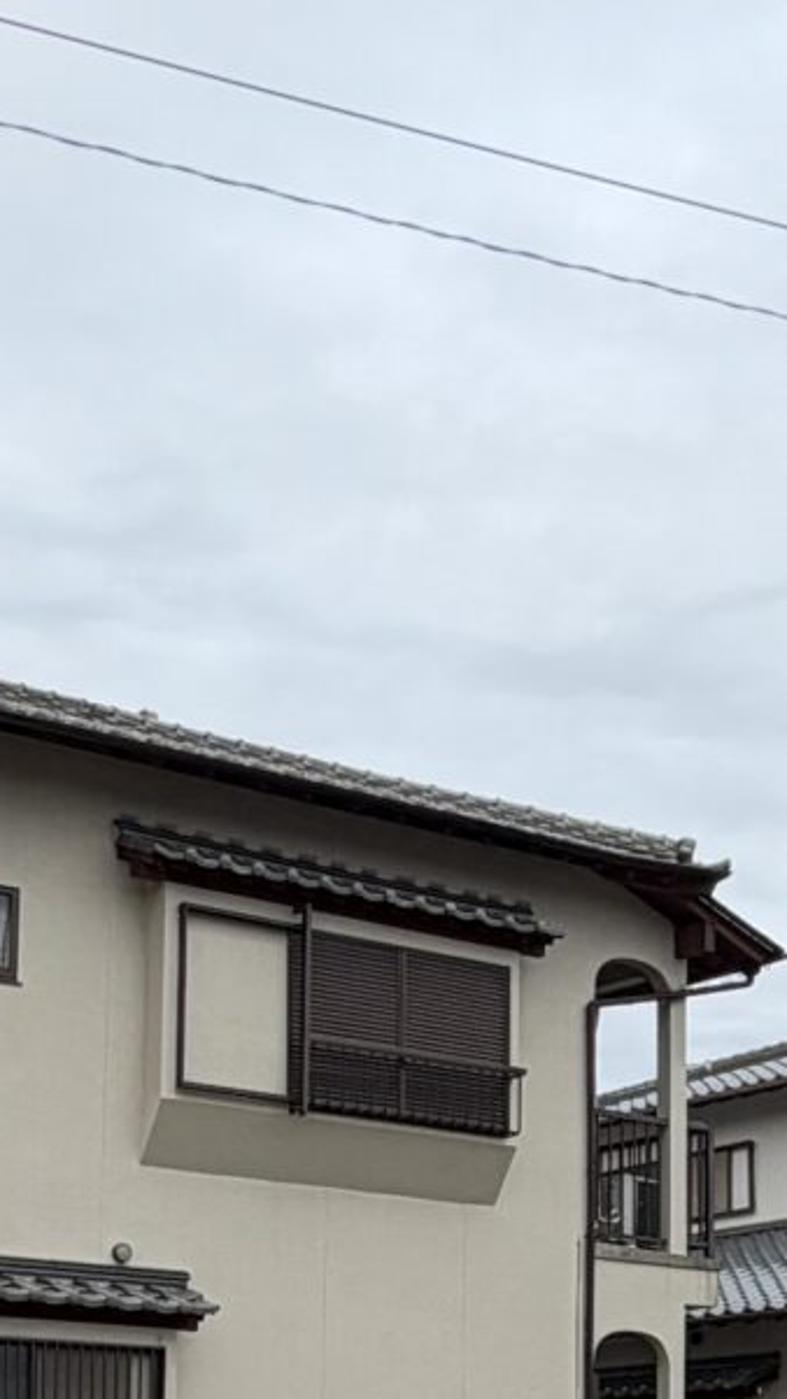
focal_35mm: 65
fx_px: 2412
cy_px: 1313
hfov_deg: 18.5
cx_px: 494
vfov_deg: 30.6
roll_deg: +0.1
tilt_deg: +6.0
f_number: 2.2
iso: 25
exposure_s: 1/770
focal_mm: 2.22
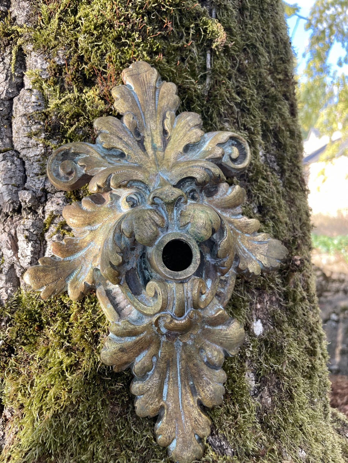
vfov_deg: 67.3
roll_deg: -0.5
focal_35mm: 26
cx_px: 174
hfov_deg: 53.1
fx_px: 349
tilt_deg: -5.7
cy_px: 232
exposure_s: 1/121
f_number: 1.6
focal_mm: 4.2
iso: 40
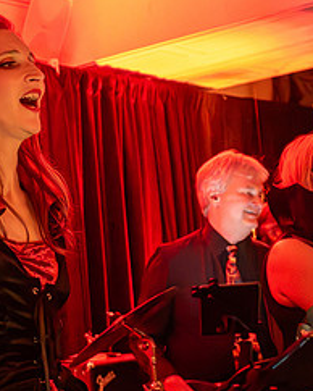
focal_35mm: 92
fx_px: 1064
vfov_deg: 20.8
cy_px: 171
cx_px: 66
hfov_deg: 16.6
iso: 25600
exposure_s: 1/200
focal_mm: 26
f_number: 2.8
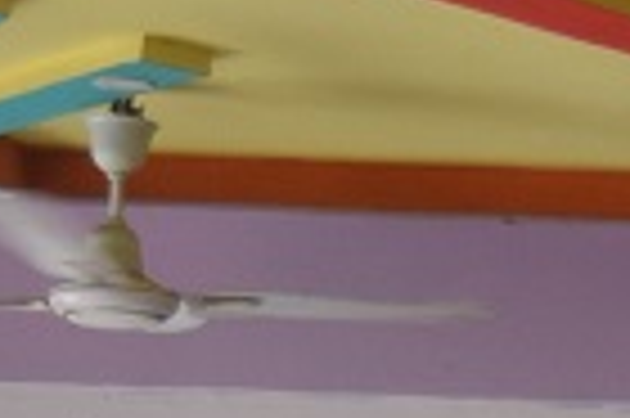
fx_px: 5813
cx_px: 1197
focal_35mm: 333
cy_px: 1333
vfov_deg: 4.0
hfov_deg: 6.1
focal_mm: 31
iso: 800
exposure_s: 1/80
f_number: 4.5
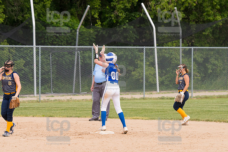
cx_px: 114
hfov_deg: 7.4
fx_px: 1753
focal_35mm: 277
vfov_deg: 5.0
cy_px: 76
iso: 320
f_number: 5.6
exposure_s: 1/1600
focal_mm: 185
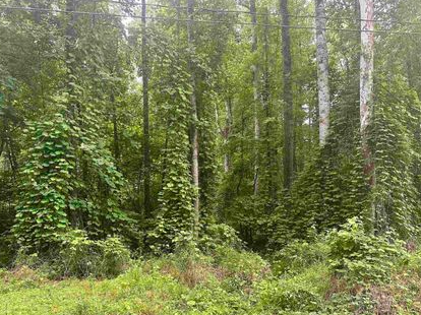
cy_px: 186
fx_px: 352
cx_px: 205
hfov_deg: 61.7
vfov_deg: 47.9
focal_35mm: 29
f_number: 1.78
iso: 200
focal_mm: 6.86
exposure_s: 1/121
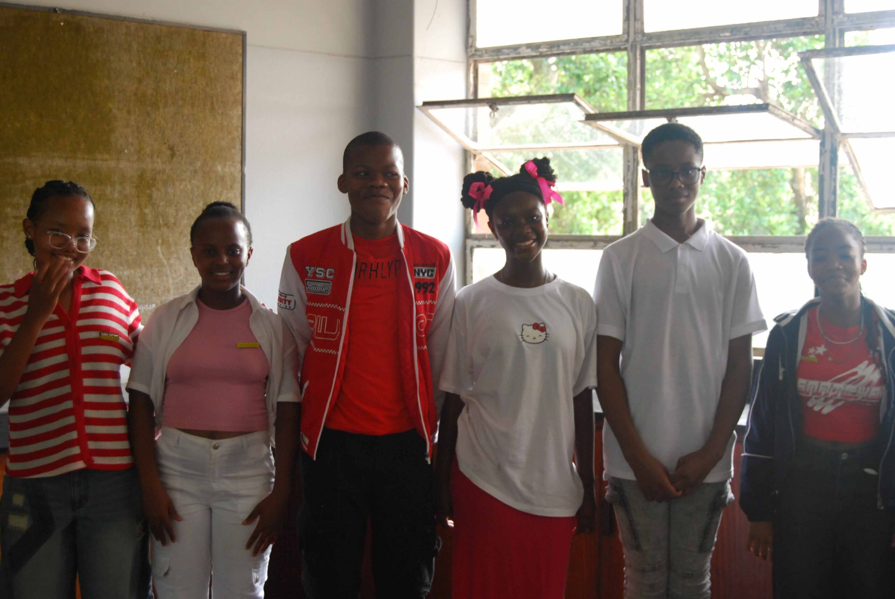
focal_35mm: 68
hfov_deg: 29.8
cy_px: 300
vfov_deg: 20.2
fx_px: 1680
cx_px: 448
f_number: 5.3
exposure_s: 1/60
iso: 720
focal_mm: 45
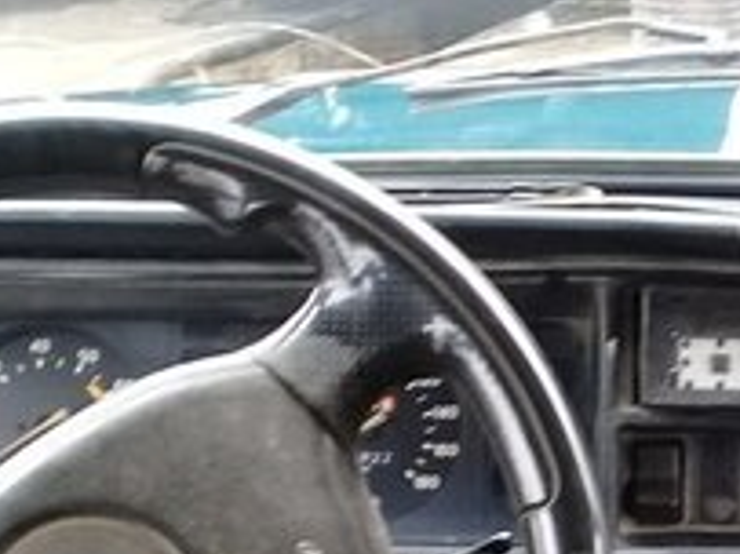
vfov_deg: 14.3
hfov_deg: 18.8
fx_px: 2158
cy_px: 607
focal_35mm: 101
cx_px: 784
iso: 50
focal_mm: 3.3
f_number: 2.2
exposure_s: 1/33
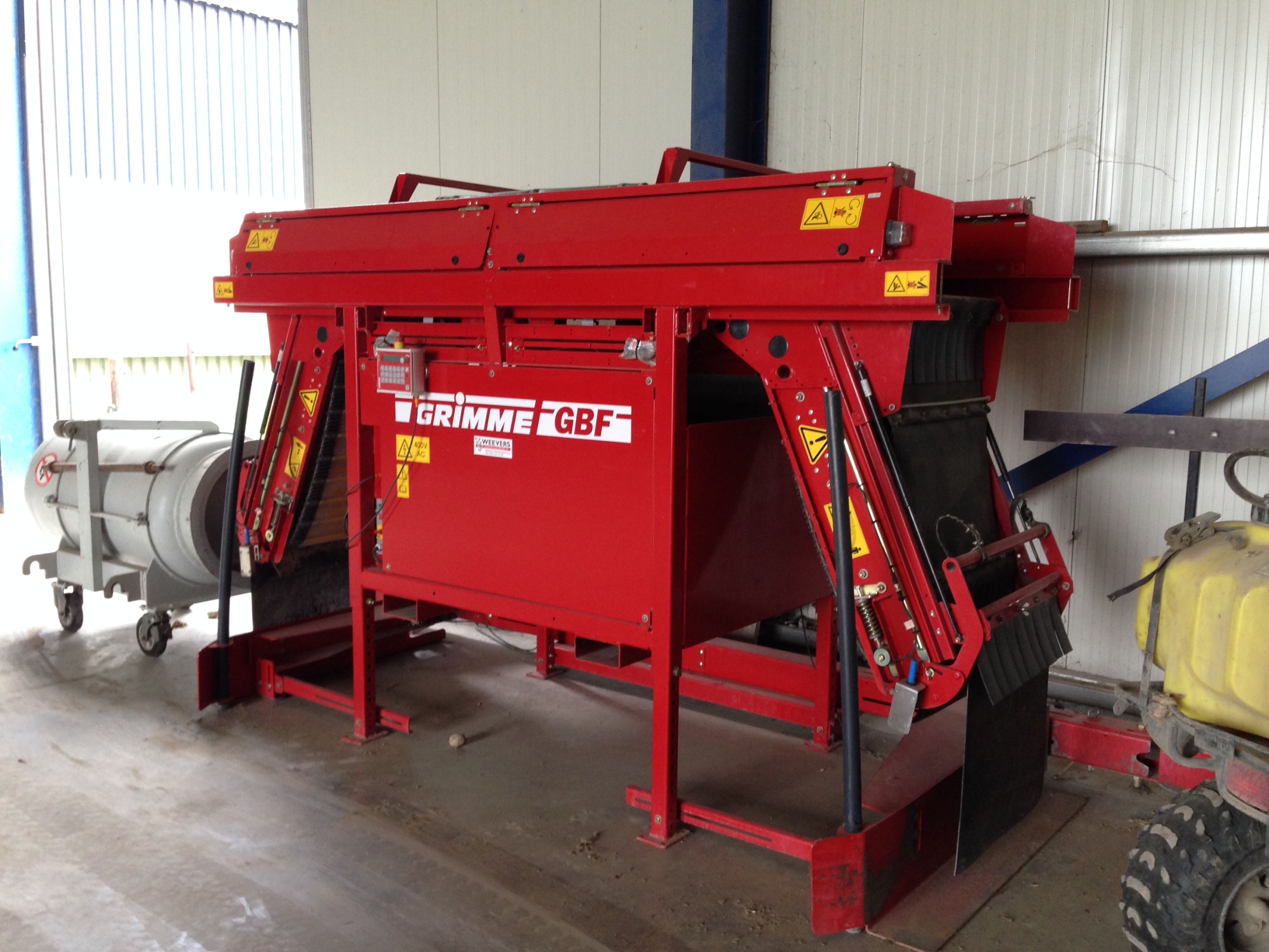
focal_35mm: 33
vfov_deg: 42.9
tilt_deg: -8.5
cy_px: 476
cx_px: 634
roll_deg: -0.3
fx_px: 1210
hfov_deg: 55.4
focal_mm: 4.12
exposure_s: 1/20
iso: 100
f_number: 2.4
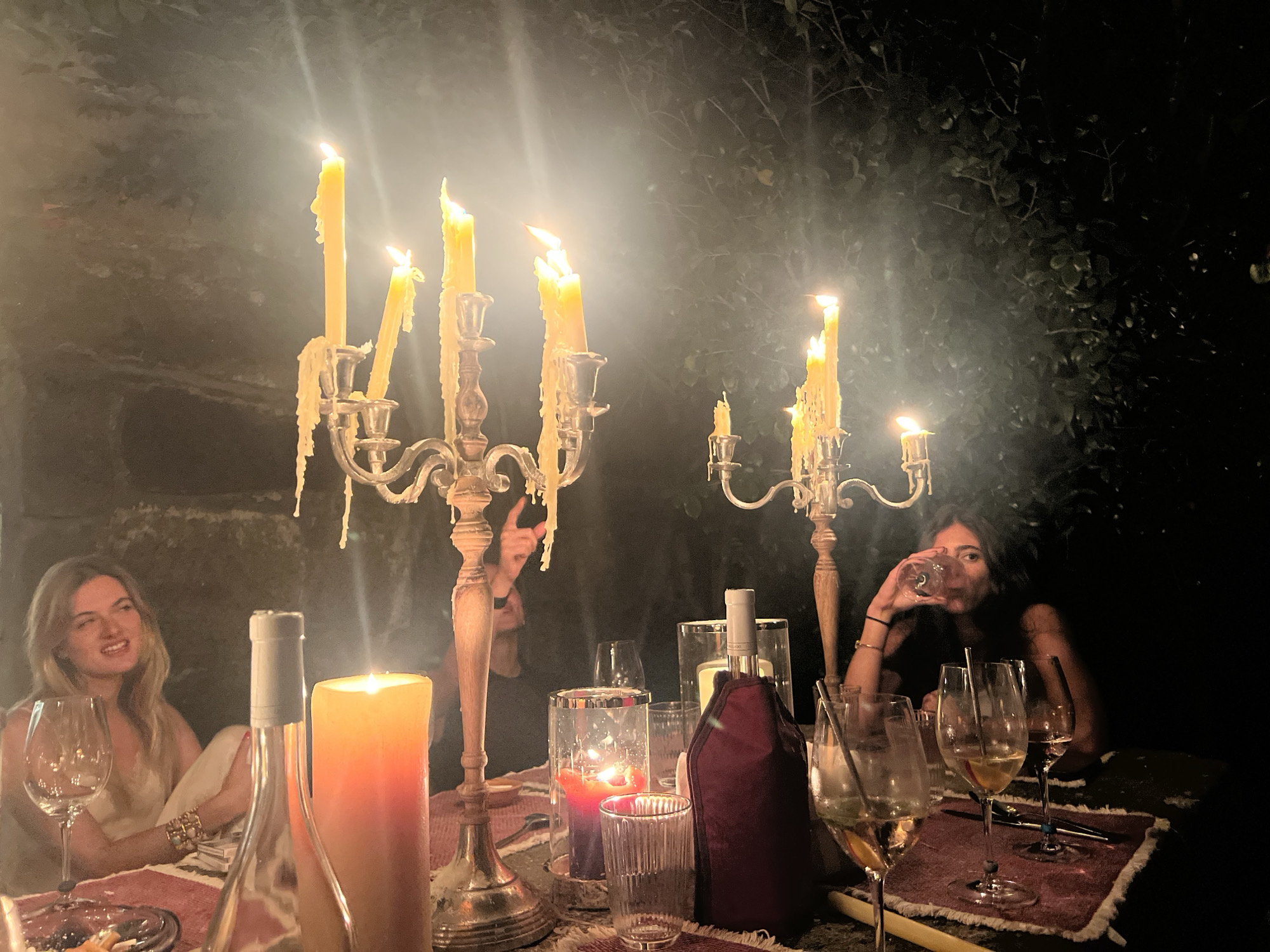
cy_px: 476
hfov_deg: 67.3
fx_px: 954
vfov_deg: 53.1
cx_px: 635
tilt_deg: +5.5
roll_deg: +2.9
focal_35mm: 26
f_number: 1.5
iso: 640
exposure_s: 1/32
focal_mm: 5.7
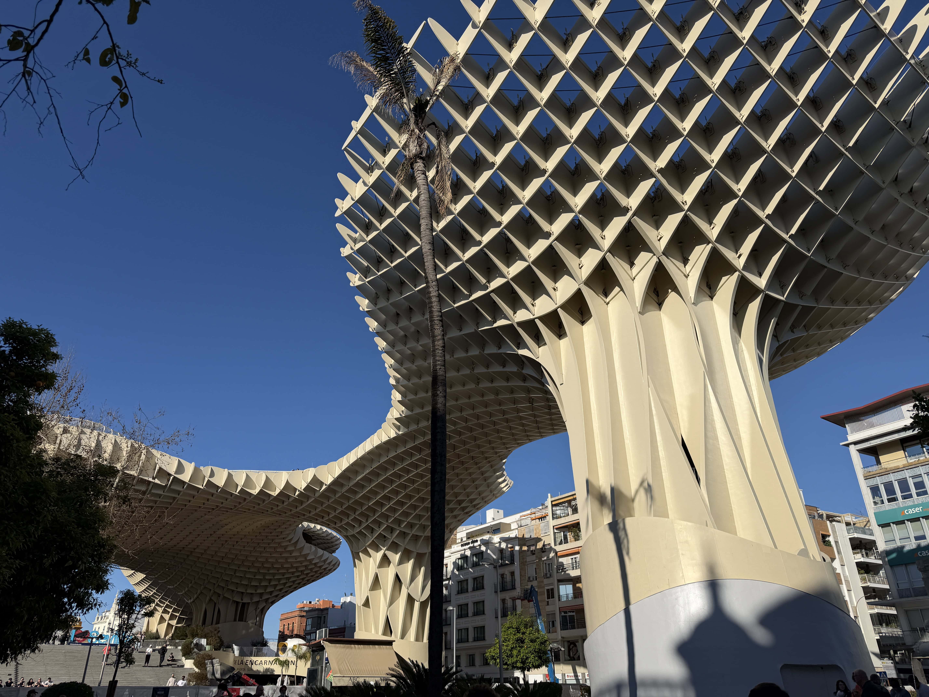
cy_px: 348
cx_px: 464
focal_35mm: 24
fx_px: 644
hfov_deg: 71.6
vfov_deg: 56.8
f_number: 1.8
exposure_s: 1/9091
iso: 80
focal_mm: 6.8
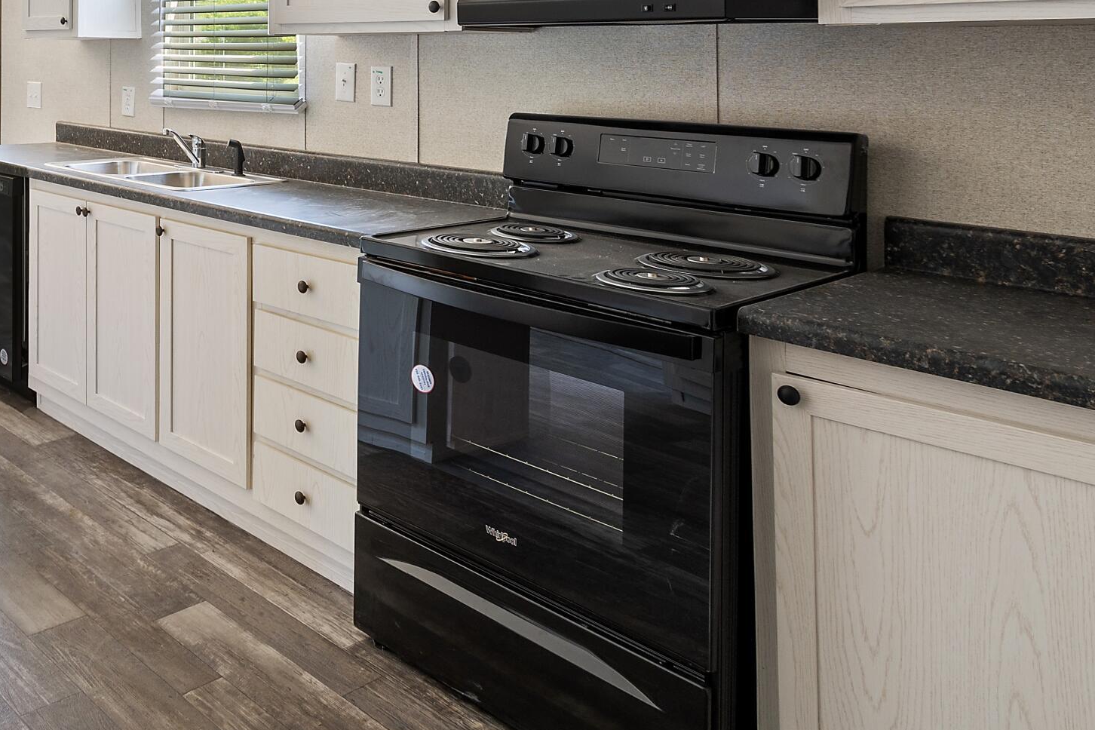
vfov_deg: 38.9
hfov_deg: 51.1
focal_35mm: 31
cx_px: 54
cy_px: 54
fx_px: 943
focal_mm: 10
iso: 100
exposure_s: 1/2.5
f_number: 8
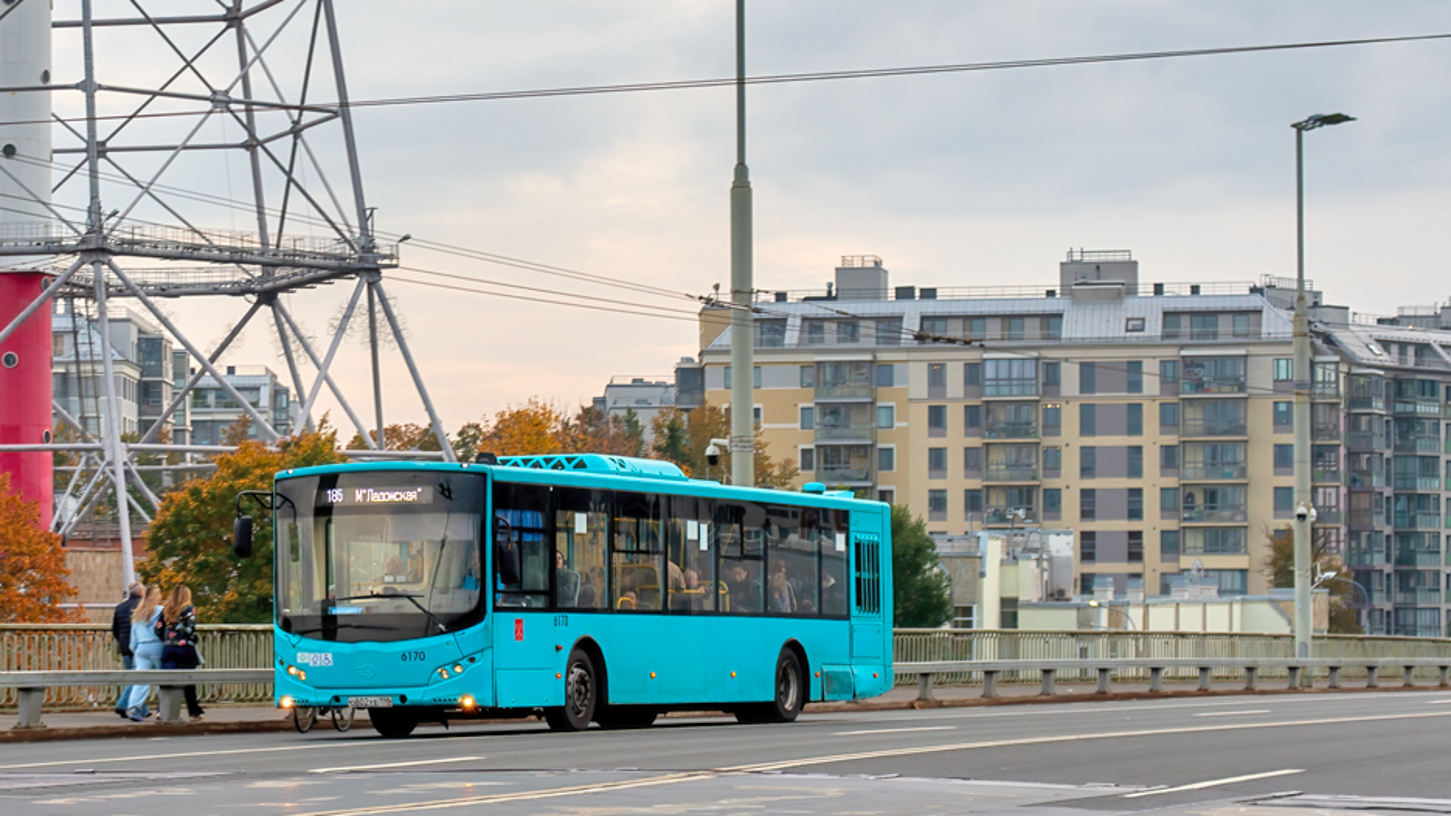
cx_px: 521
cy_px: 267
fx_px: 3232
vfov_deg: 14.4
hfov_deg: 25.2
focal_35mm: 84
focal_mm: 50
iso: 250
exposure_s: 1/250
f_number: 5.6
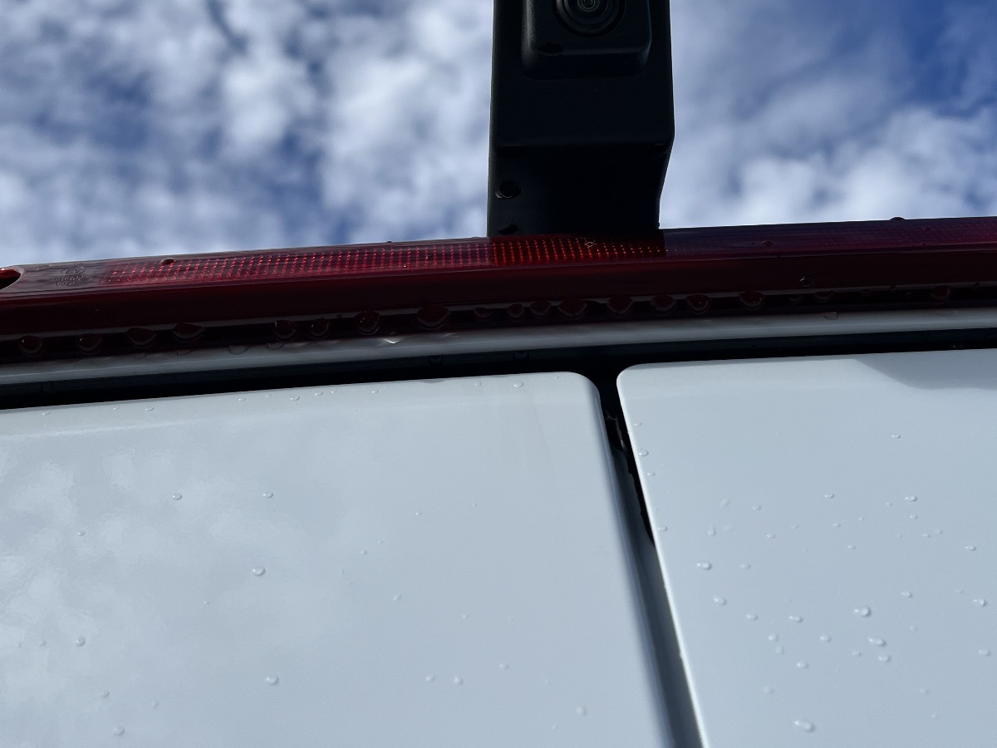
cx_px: 517
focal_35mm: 39
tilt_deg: +48.9
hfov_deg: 47.9
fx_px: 1123
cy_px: 192
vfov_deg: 36.0
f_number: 1.6
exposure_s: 1/4310
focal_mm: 5.1
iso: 50
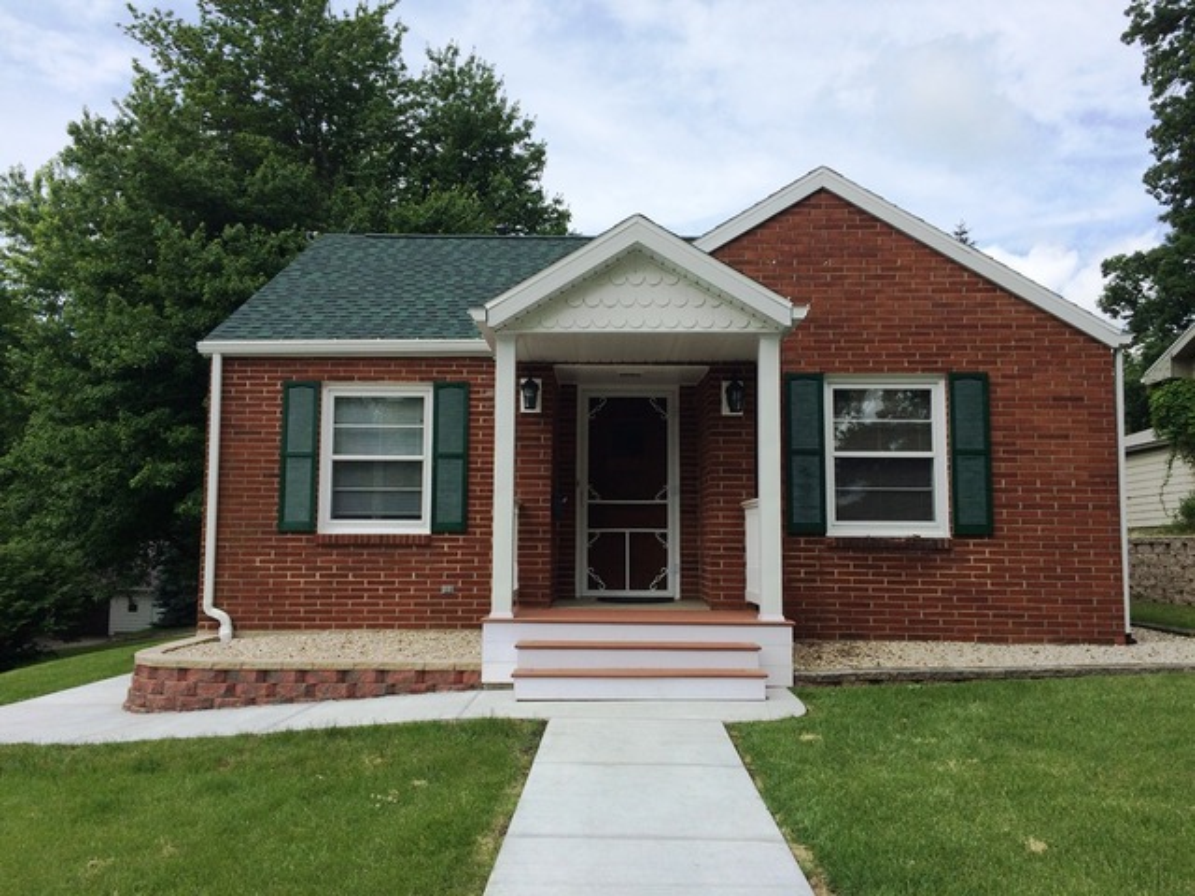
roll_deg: +0.1
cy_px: 448
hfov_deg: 61.7
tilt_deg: +4.3
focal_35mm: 29
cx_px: 598
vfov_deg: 48.2
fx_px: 1001
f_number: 2.2
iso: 32
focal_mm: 4.15
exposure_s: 1/2415
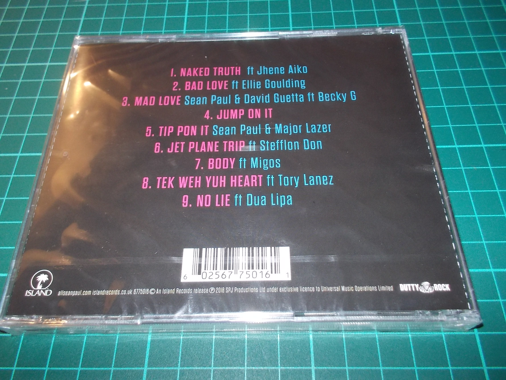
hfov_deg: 61.7
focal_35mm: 29
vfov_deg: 48.2
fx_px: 424
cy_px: 190
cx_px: 253
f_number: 3.3
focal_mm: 4.1
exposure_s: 1/30
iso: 200
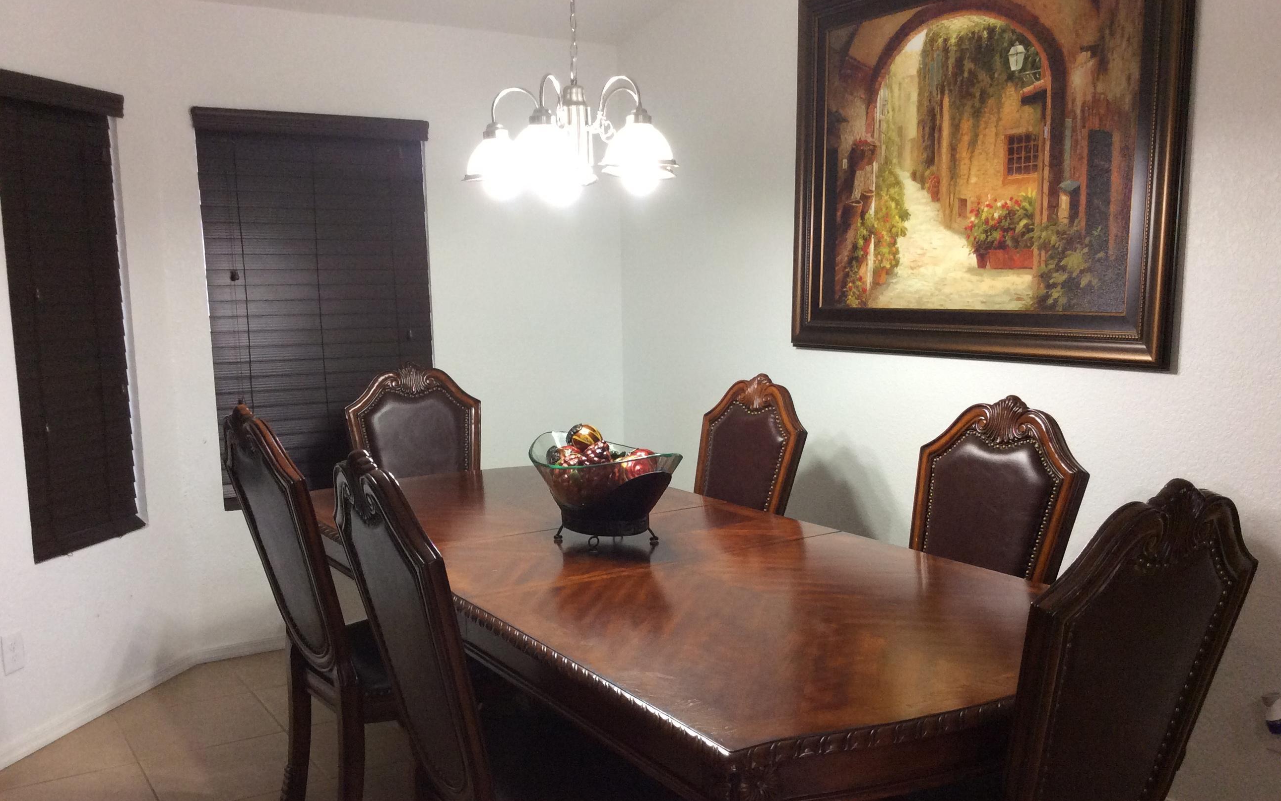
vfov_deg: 37.2
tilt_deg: -10.1
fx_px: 1187
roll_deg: +1.8
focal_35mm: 34
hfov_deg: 56.7
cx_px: 642
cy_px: 469
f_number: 2.4
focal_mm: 3.3
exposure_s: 1/24
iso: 125
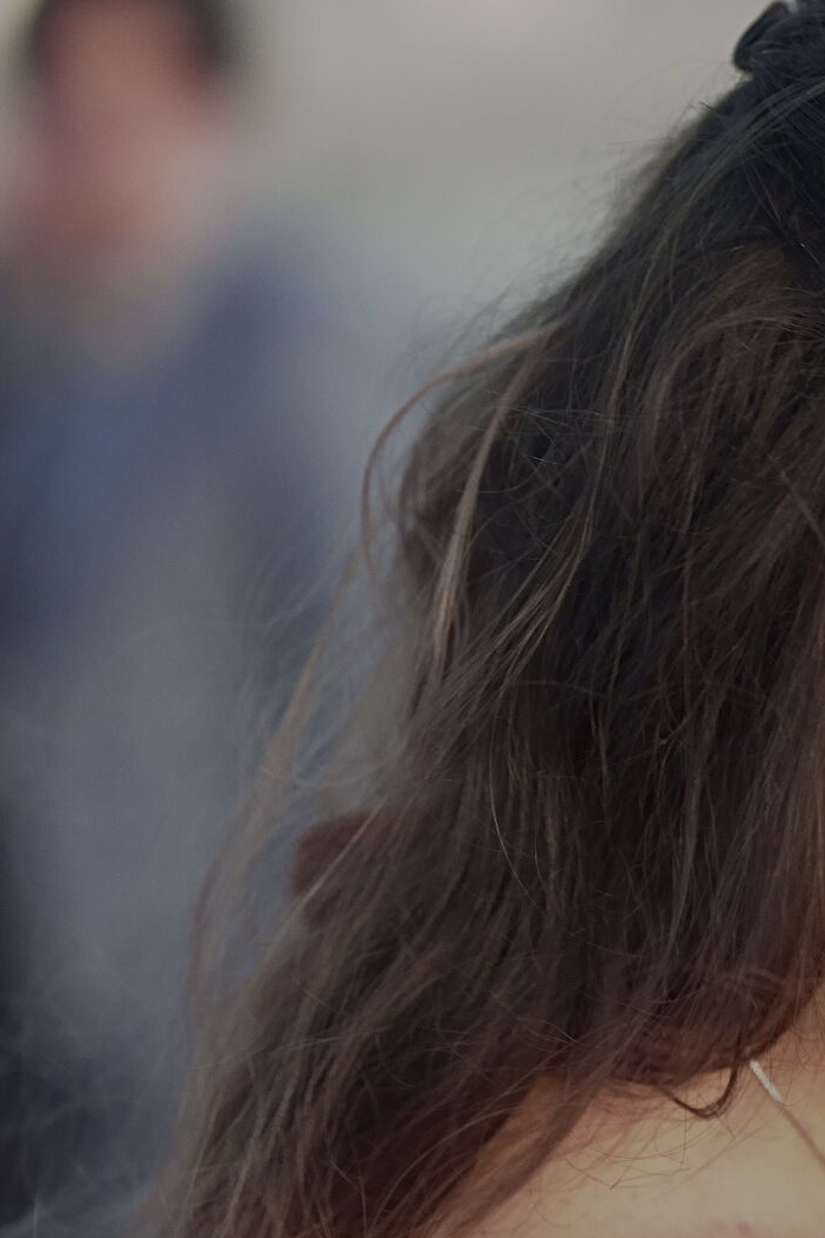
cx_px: 803
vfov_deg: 10.6
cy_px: 636
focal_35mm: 195
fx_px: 6705
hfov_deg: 7.0
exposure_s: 1/160
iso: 2500
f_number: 2.2
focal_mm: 85
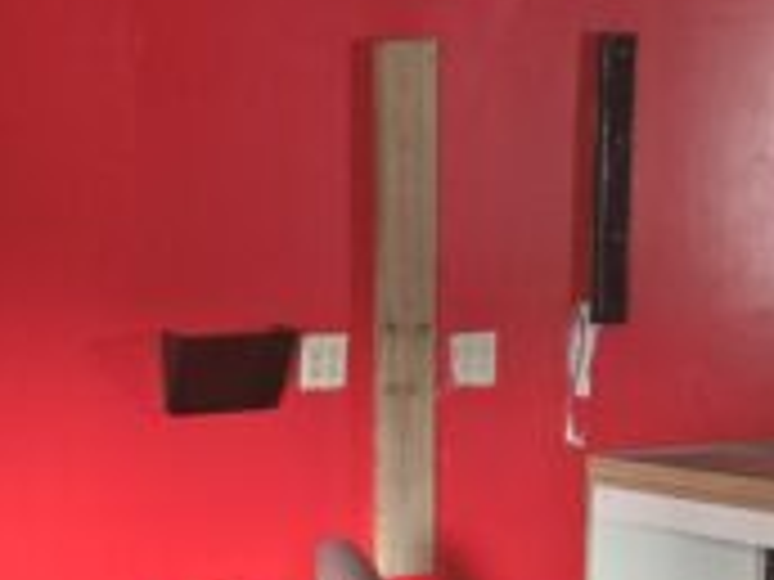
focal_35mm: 107
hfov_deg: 18.3
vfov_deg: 13.3
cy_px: 773
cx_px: 207
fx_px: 2392
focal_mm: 5.4
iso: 1250
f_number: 1.8
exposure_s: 1/40
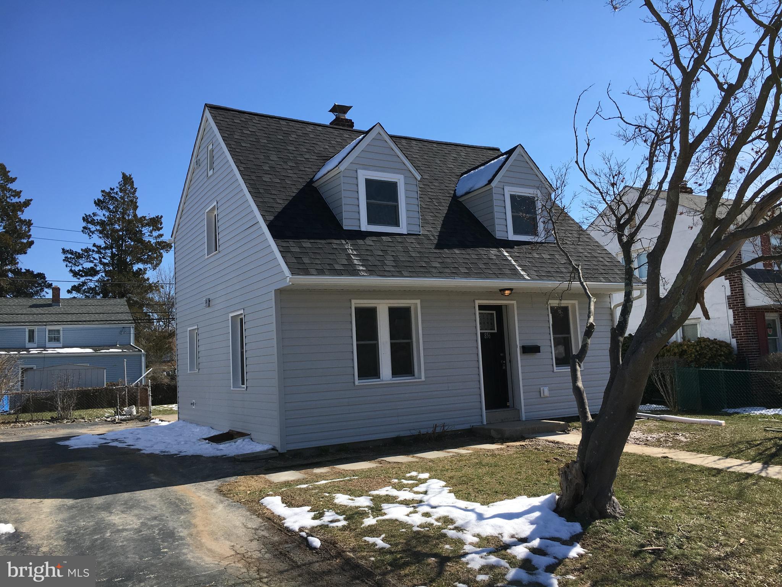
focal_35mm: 29
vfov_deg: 48.2
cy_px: 294
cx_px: 391
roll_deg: +2.8
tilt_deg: +5.5
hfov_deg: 61.7
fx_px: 655
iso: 25
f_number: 2.2
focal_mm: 4.15
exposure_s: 1/1789
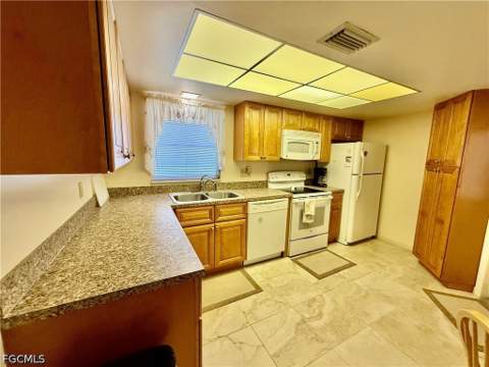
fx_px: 198
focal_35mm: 14
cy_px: 184
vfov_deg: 85.7
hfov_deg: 102.1
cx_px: 244
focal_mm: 2.22
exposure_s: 1/120
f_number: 2.2
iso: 250
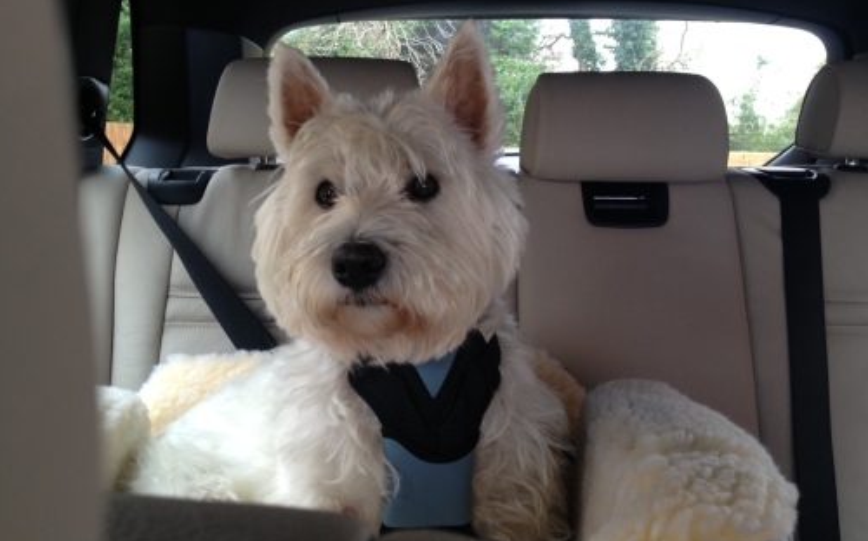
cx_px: 429
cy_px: 243
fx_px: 899
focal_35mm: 38
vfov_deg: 33.5
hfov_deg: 51.6
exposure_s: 1/20
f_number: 2.4
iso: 64
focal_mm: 4.28
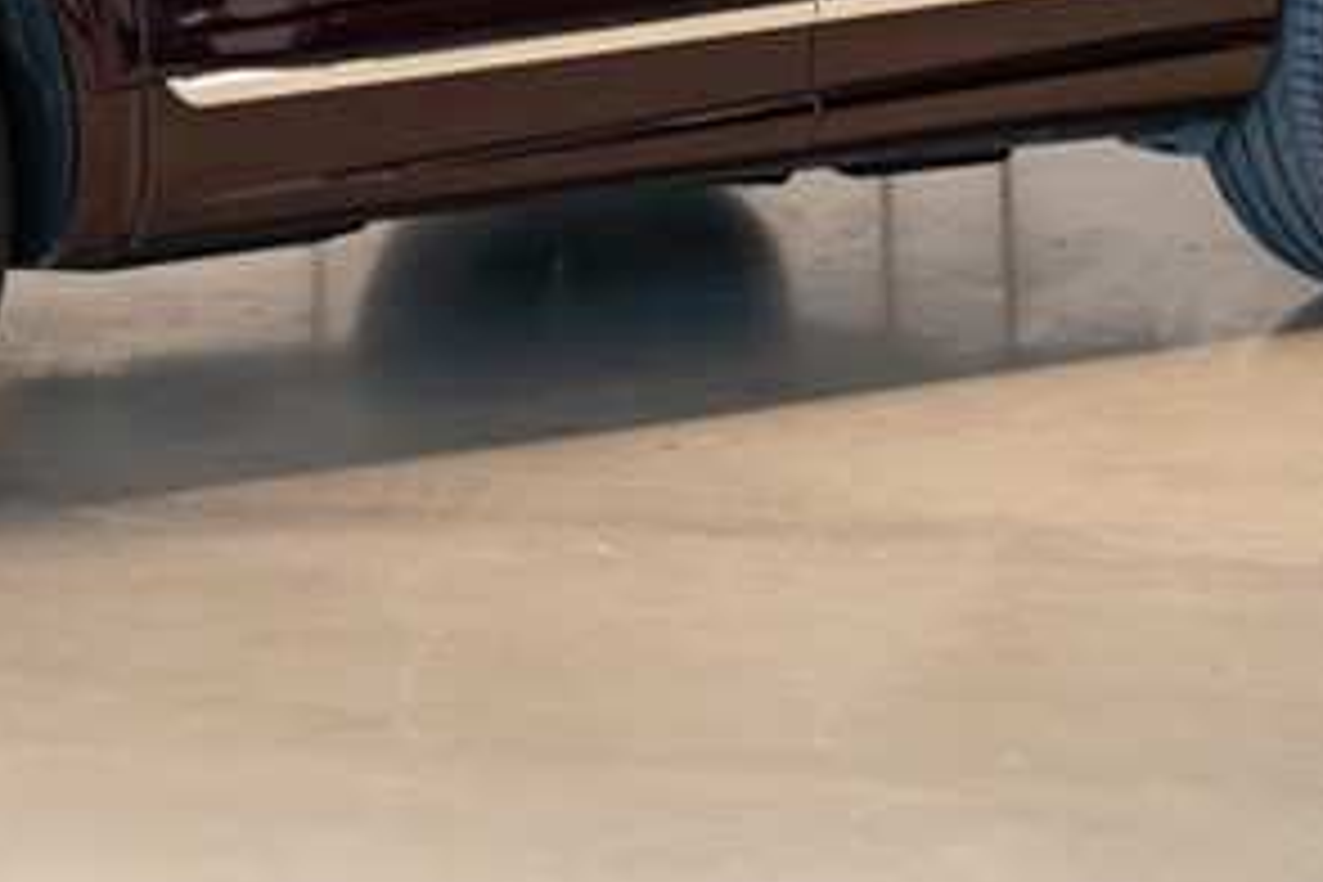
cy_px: -506
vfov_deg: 6.9
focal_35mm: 197
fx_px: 7239
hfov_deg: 10.3
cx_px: -45
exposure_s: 1/100
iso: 1000
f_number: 2.8
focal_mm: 61
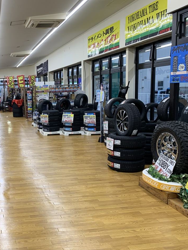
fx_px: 254
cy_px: 126
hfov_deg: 38.3
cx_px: 24
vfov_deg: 52.6
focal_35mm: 35
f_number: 1.8
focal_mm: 4.25
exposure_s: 1/100
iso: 80
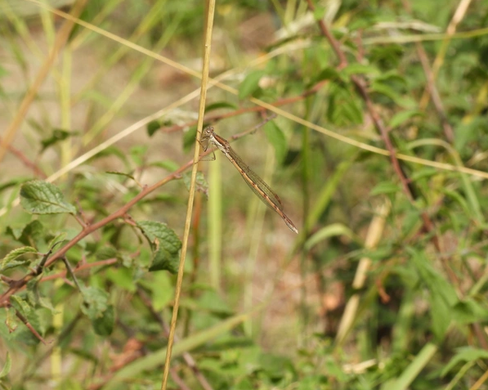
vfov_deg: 8.7
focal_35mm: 178
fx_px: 2570
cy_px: 195
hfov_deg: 10.8
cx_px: 239
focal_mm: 30.3
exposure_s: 1/250
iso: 100
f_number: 6.3
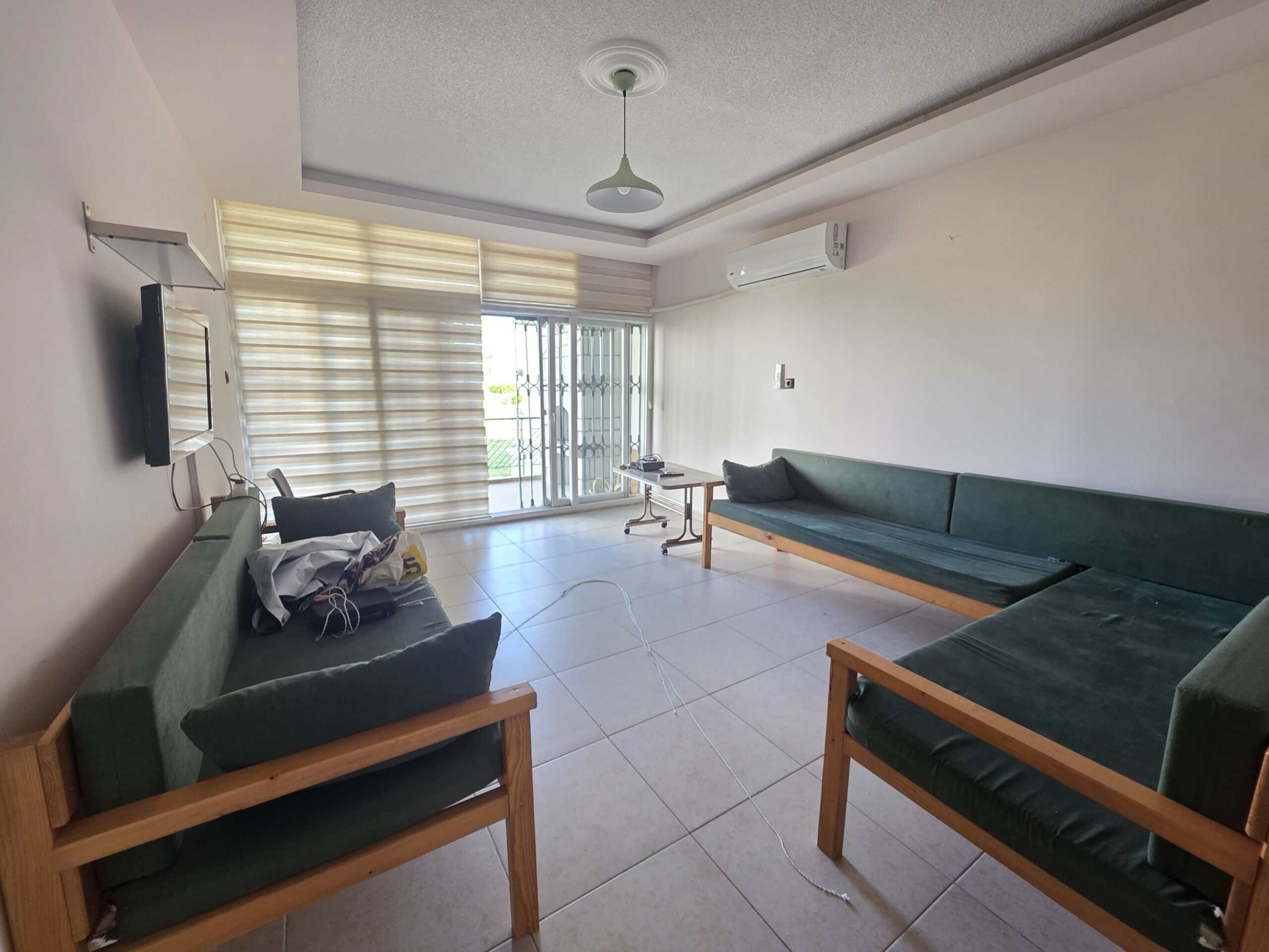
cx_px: 634
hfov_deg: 106.2
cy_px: 476
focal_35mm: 13
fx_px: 477
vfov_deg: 89.9
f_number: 1.9
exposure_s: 1/50
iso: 160
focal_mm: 2.2
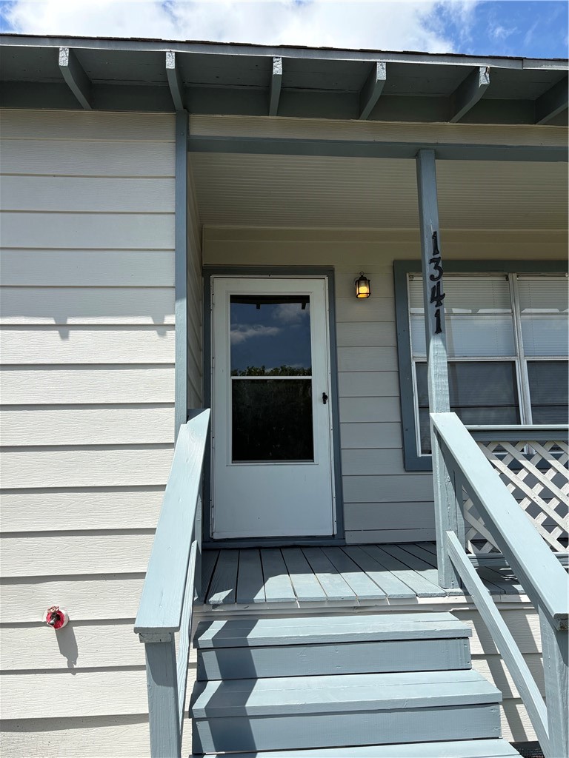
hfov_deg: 53.1
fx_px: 570
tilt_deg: +10.5
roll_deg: +1.2
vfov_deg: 67.3
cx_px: 284
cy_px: 379
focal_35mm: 26
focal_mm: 5.96
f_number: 1.6
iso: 50
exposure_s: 1/3448
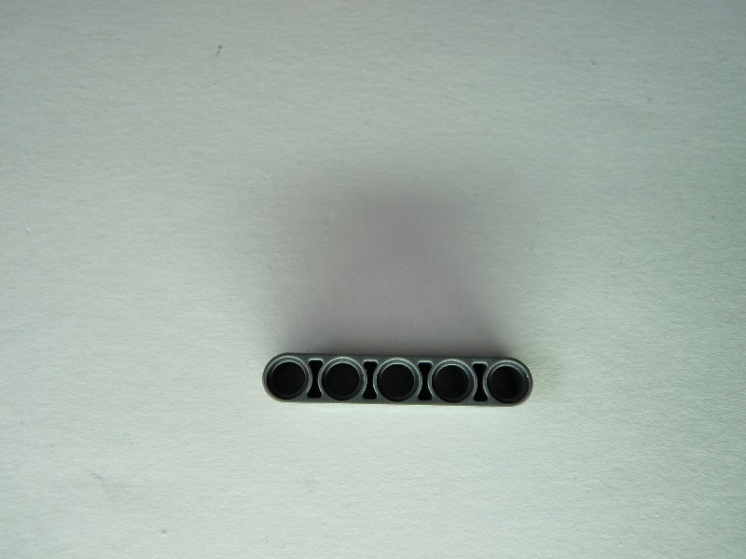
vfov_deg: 51.4
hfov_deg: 65.3
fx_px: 582
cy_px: 280
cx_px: 373
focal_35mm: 27
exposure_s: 1/40
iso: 160
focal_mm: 4.8
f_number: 2.8
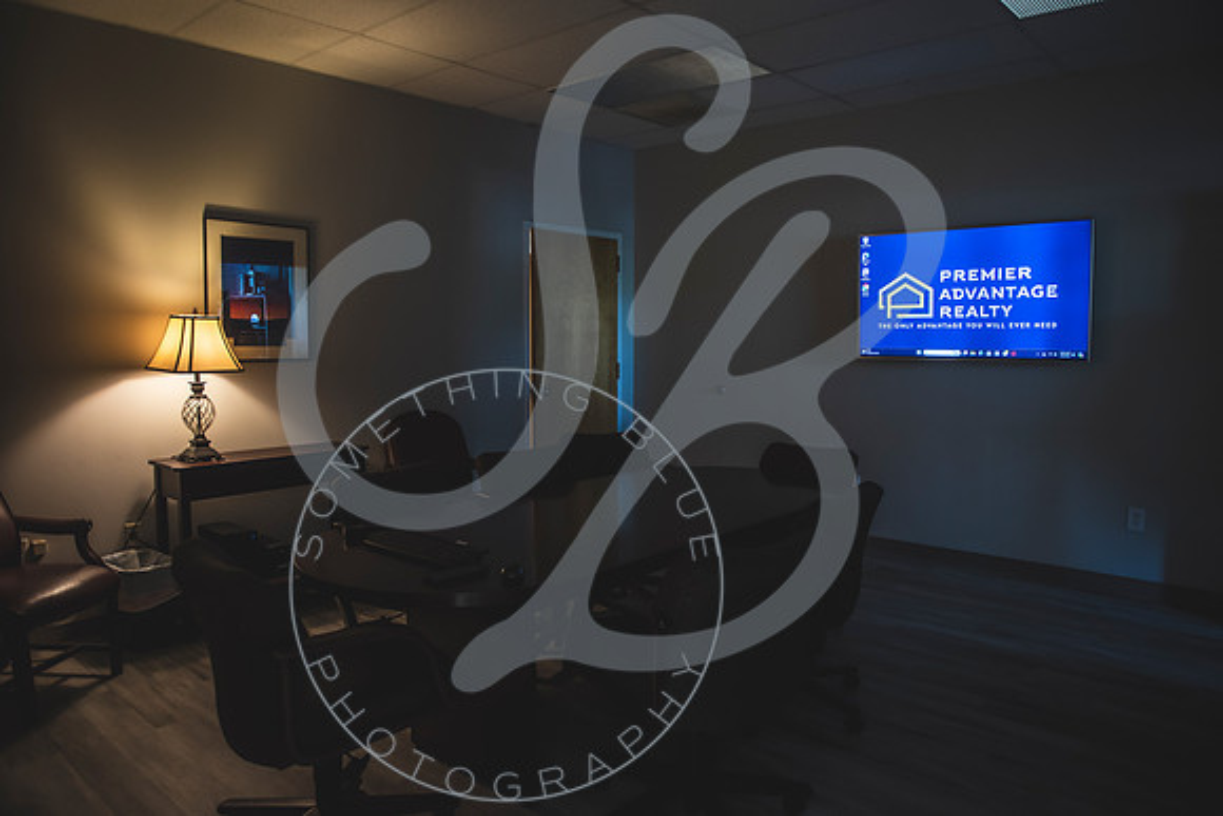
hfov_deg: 73.1
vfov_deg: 52.6
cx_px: 615
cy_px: 408
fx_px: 825
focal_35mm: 24
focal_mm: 24
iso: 1000
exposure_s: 1/160
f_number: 2.8
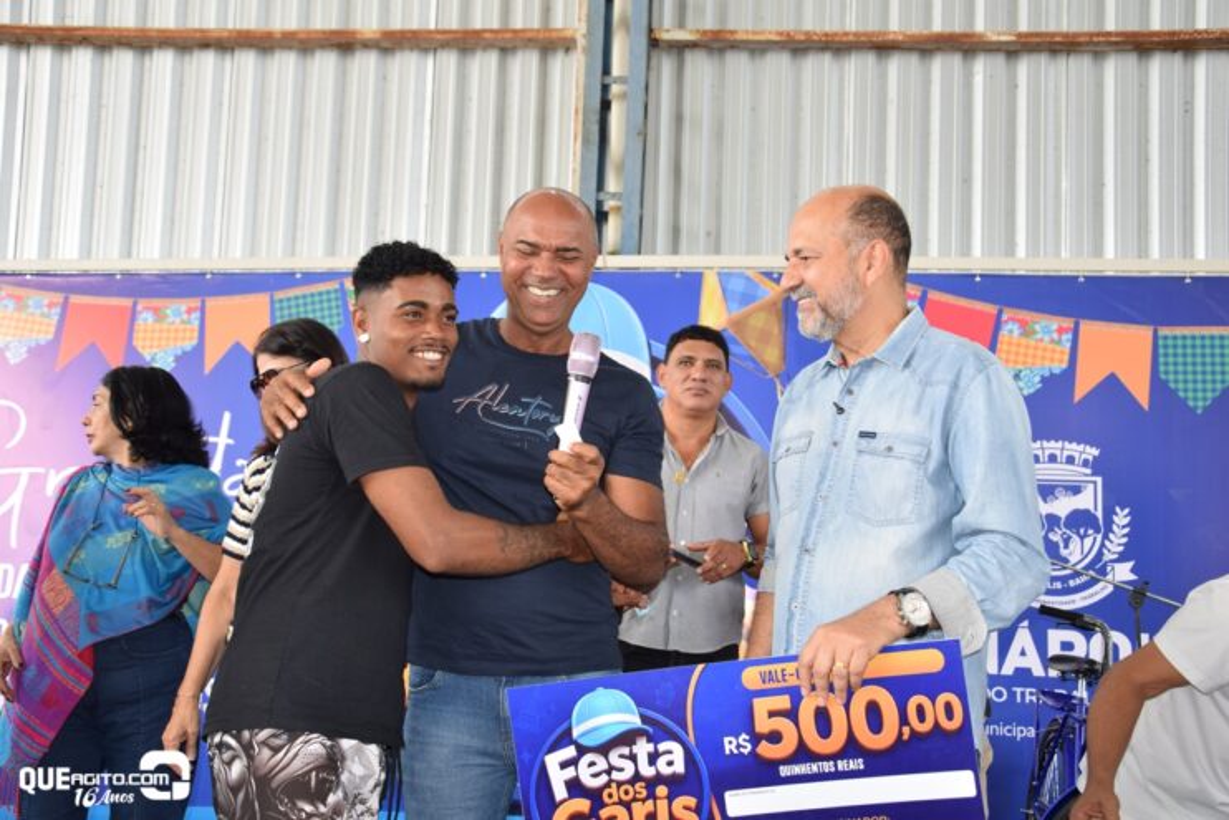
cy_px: 410
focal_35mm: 39
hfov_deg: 49.5
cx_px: 614
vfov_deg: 34.2
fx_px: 1332
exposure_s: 1/125
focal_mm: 26
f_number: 5.6
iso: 200
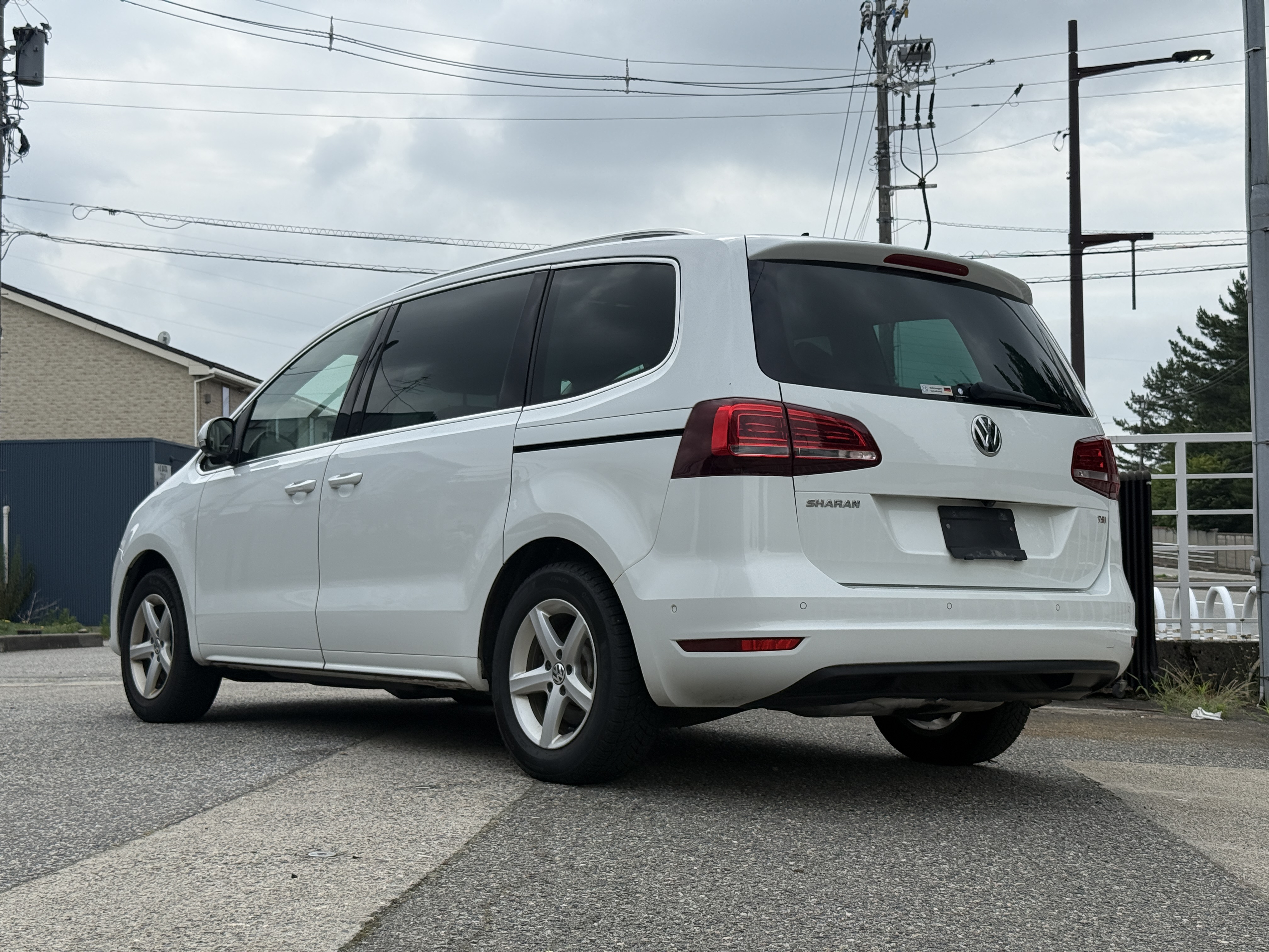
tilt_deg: +3.0
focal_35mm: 48
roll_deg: +0.7
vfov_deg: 30.3
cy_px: 476
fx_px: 1760
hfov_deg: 39.7
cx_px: 634
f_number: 1.78
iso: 64
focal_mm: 6.76
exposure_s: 1/7143
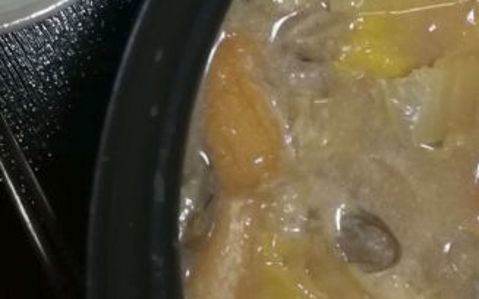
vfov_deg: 16.5
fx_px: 913
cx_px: 311
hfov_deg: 29.2
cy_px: -179
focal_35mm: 70
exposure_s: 1/30
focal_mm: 3.95
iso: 400
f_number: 2.2
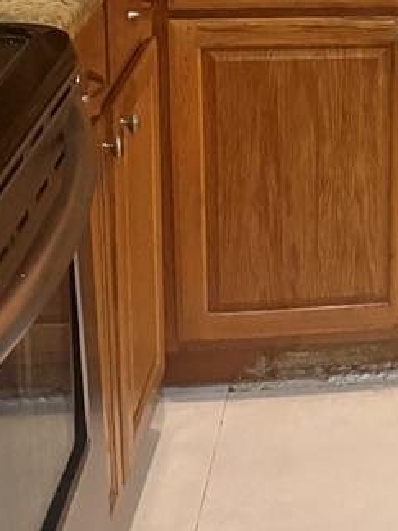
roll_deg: -3.0
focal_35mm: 89
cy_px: -56
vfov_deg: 20.9
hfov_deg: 14.5
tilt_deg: -10.1
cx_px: 727
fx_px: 1364
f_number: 1.78
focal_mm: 6.76
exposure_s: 1/60
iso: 640
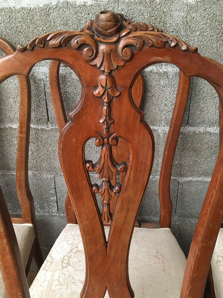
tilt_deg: -24.8
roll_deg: +0.5
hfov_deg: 48.2
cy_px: 149
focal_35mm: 29
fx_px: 249
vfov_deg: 61.7
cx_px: 112
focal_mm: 4.15
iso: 200
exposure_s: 1/17
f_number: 2.2
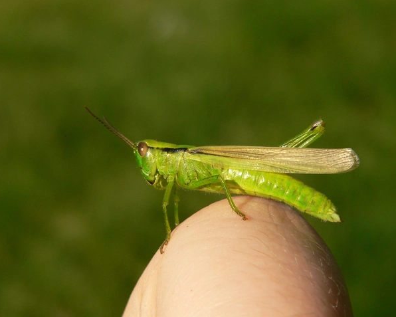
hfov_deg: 17.5
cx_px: 210
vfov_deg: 14.0
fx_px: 1289
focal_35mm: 110
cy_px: 158
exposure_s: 1/800
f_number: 5.2
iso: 100
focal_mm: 17.5
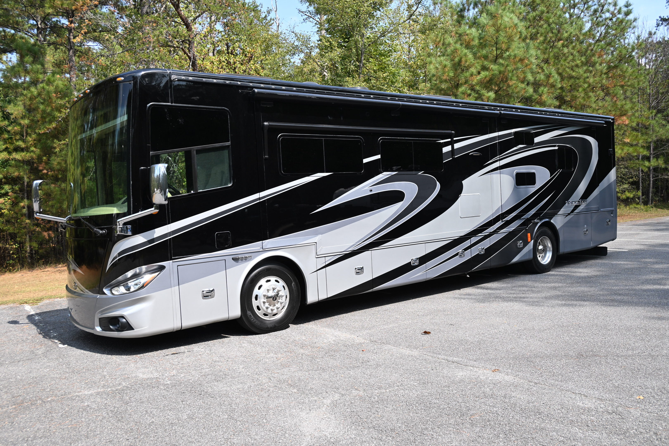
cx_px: 334
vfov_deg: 42.6
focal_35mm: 31
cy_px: 223
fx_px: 571
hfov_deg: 60.7
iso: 110
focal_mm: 20.5
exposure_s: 1/250
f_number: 5.6
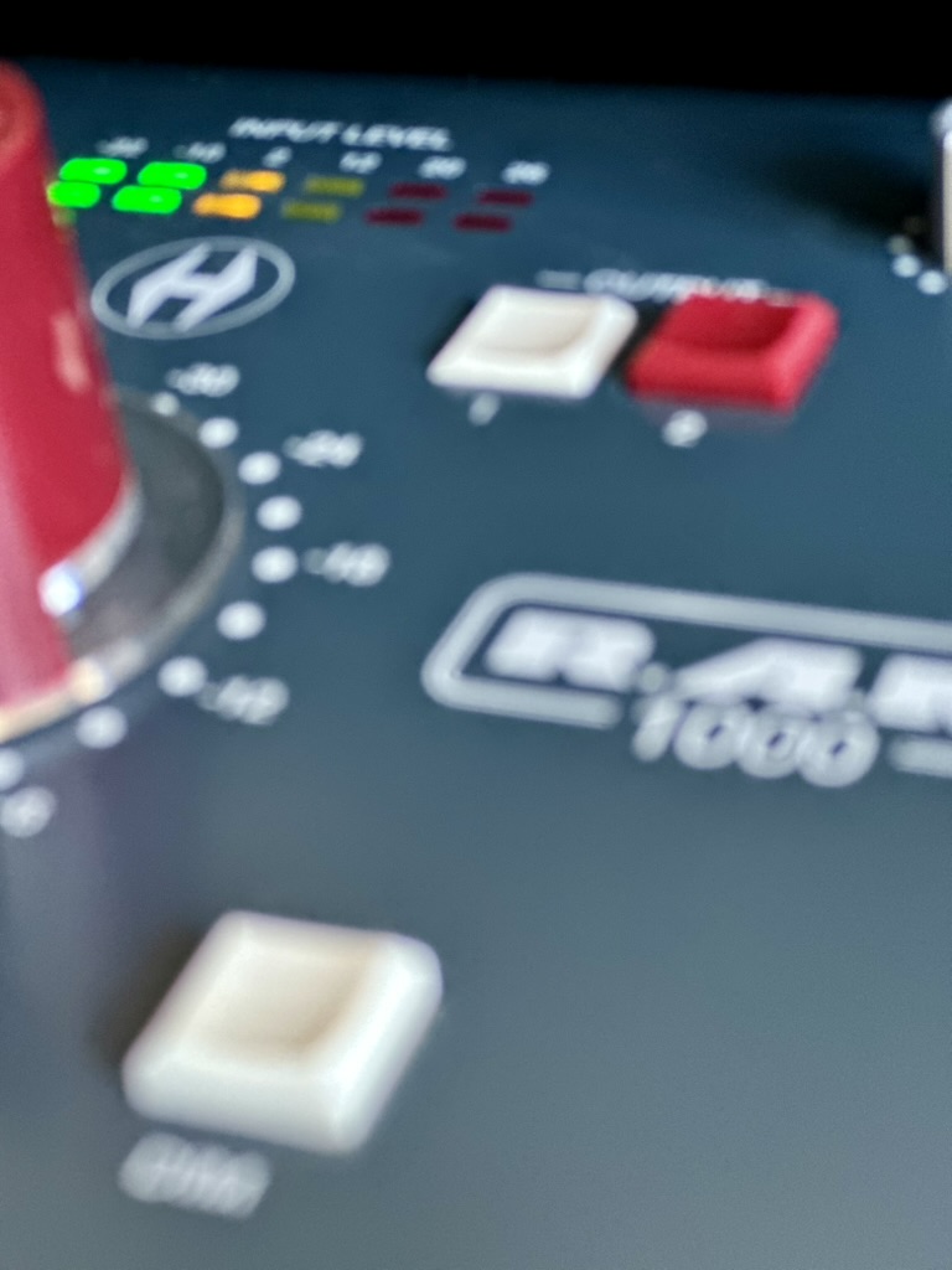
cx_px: 476
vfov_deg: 25.3
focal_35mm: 77
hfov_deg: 19.1
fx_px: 2824
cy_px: 635
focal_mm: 9
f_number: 2.8
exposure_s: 1/36
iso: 400
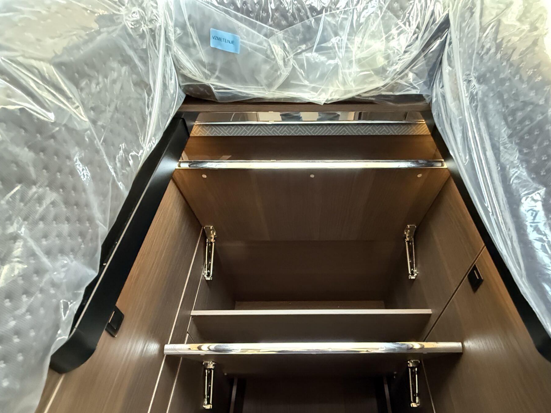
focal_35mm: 20
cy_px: 275
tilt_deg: -49.3
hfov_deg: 81.3
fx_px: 318
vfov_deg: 64.3
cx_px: 312
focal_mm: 2.22
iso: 1250
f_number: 2.2
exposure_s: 1/54
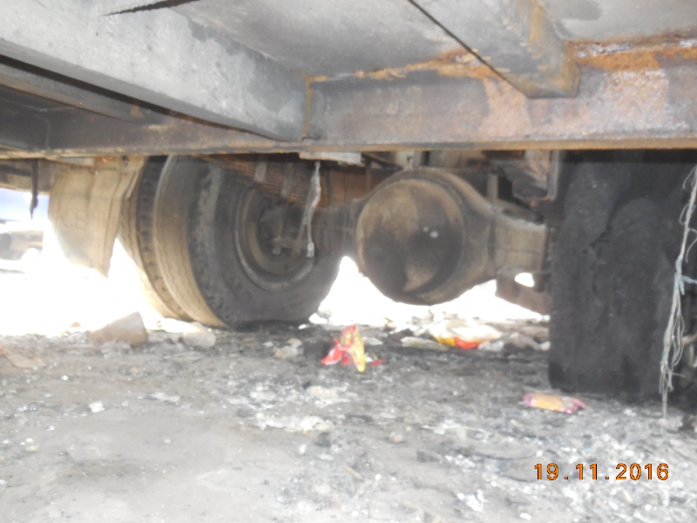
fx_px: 604
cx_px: 348
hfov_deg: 60.0
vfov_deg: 46.8
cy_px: 262
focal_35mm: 30
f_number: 3.2
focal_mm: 5.3
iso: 280
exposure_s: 1/25
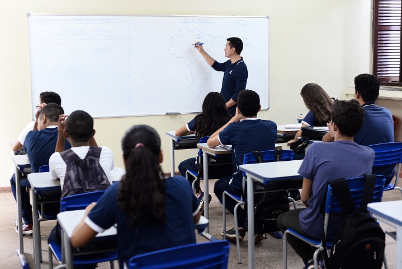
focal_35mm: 50
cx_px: 201
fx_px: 559
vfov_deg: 27.0
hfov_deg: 39.6
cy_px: 134
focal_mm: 50
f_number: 3.2
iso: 500
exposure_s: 1/60
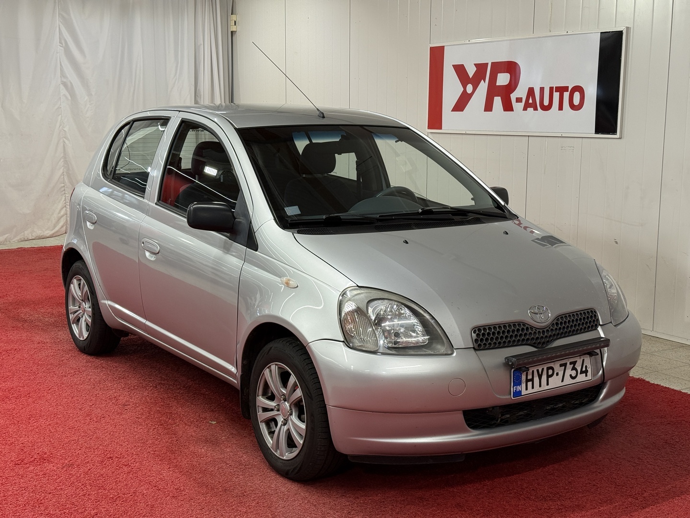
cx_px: 345
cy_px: 259
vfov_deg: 30.3
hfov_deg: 39.7
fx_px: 957
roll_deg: +0.1
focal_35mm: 48
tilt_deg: -8.4
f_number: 1.78
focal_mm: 6.76
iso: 100
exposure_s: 1/143
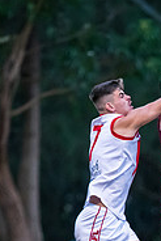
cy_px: 292
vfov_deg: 2.8
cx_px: 150
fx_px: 4934
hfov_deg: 1.9
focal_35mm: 737
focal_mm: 200
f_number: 2.8
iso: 3200
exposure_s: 1/1000
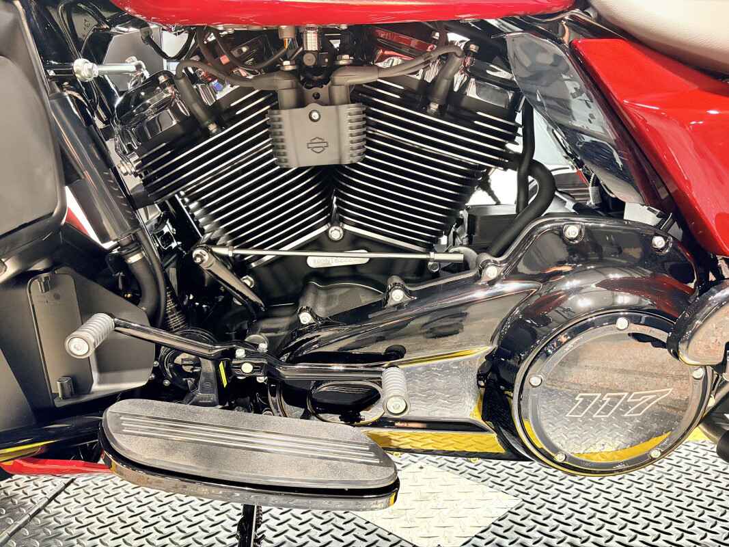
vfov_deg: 53.1
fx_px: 547
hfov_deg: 67.3
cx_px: 364
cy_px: 274
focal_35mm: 26
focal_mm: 5.96
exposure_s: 1/60
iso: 500
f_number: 1.6
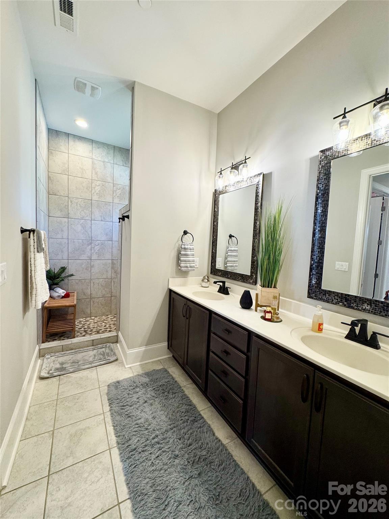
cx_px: 194
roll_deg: -2.8
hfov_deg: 85.7
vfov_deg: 102.1
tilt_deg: -4.4
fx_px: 210
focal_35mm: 14
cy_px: 260
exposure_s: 1/120
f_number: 2.2
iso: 200
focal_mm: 2.22
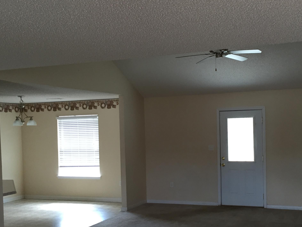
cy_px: 141
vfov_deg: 31.4
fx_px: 401
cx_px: 186
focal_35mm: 46
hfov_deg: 41.0
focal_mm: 4.15
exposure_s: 1/30
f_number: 2.2
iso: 100
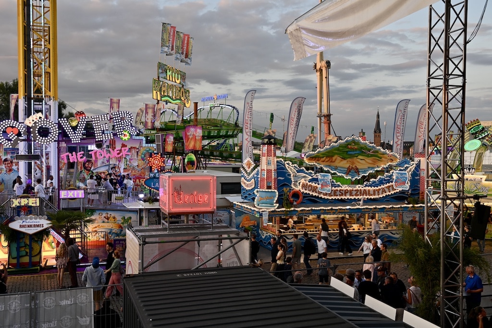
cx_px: 246
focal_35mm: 36
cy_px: 164
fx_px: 492
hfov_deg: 53.1
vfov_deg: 36.9
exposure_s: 1/100
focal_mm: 36
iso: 140
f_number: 5.6
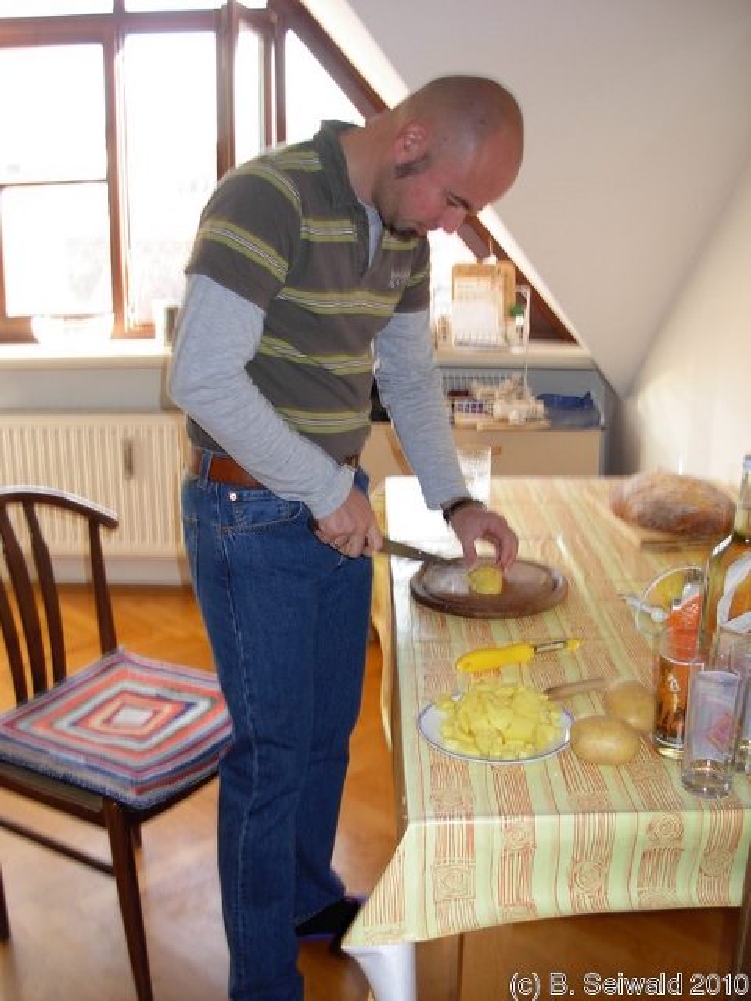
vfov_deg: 49.0
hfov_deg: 37.7
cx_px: 376
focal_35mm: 38
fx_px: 1099
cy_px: 500
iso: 79
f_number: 2.9
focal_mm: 6.3
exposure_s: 1/22.6
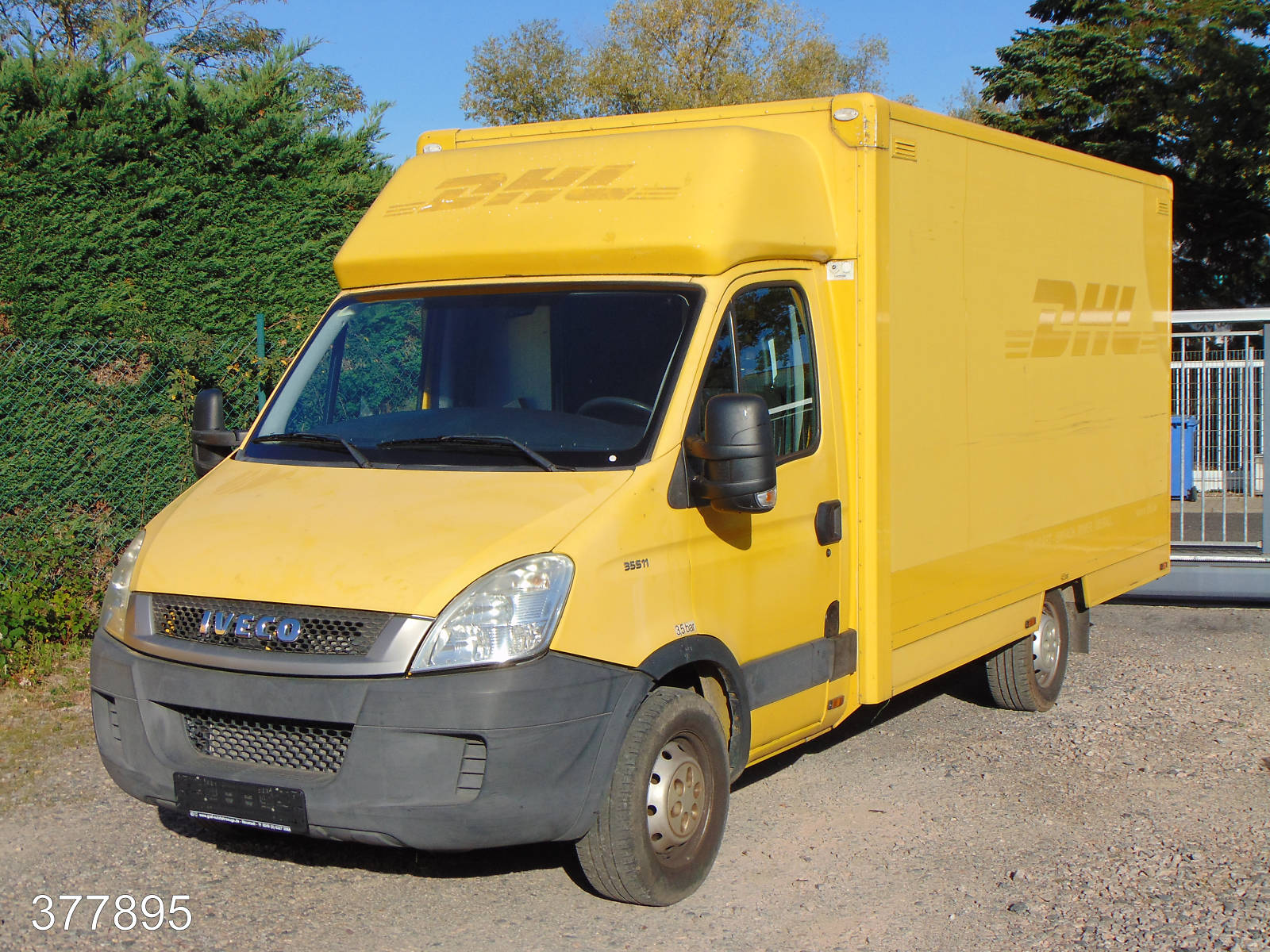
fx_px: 1834
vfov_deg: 29.1
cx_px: 635
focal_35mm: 50
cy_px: 476
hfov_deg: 38.2
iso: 80
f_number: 9
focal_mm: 9
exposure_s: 1/200
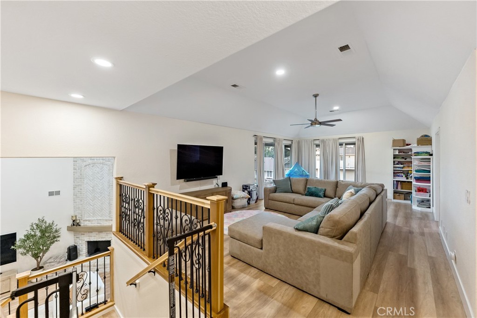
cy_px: 159
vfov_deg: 81.2
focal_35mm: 14
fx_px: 186
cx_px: 238
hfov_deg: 104.2
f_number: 2.8
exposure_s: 1/160
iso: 2000
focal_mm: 14
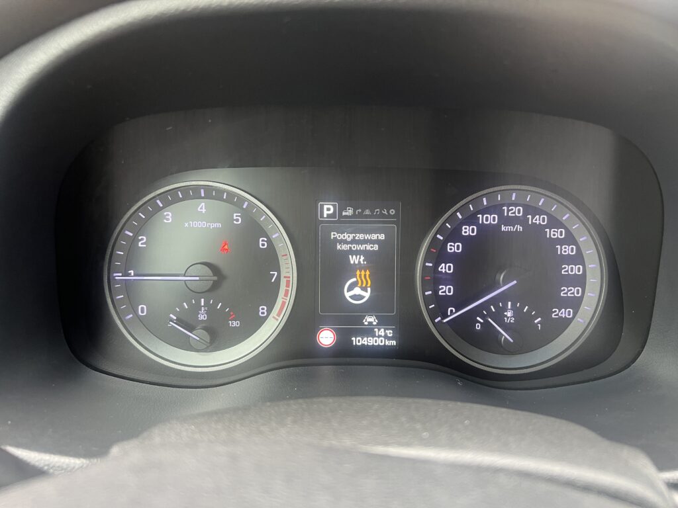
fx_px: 509
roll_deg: -1.1
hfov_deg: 67.3
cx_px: 339
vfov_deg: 53.1
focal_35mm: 26
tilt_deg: -24.2
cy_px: 254
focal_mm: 5.7
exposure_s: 1/60
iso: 160
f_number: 1.5
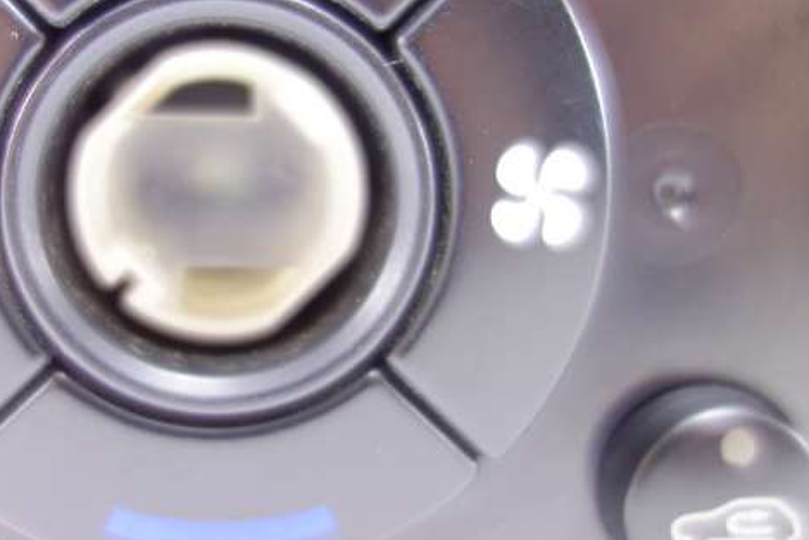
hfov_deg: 39.8
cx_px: 260
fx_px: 1101
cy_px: 166
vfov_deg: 27.3
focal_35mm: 49
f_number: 1.8
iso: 250
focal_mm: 10.4
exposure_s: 1/30
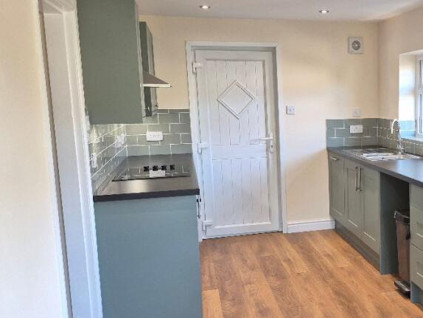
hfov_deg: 43.1
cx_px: 354
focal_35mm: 41
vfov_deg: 35.1
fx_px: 501
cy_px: 178
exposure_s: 1/100
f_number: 1.8
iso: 160
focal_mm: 5.4
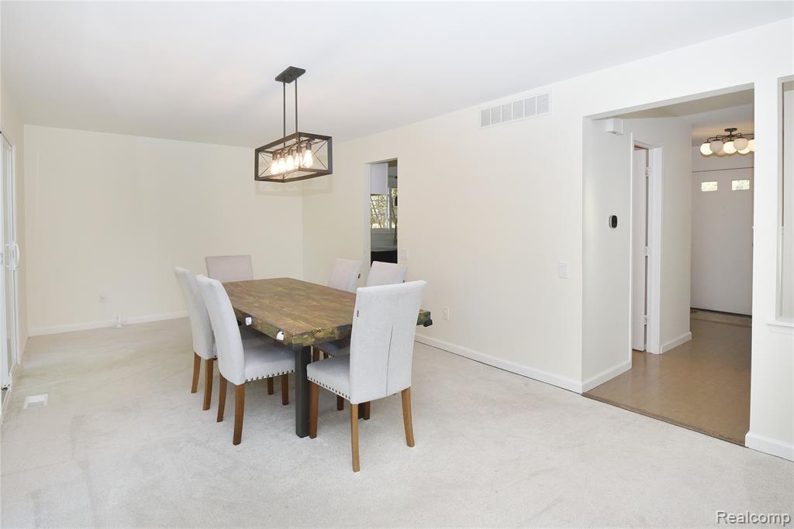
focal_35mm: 17
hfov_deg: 93.3
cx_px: 397
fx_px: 375
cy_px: 264
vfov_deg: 70.5
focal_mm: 17
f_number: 13
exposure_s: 1/60
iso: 800
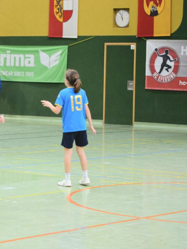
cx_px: 17
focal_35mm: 153
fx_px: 1101
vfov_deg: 12.9
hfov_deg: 9.7
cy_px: 124
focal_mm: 70
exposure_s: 1/320
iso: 1600
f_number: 4.2
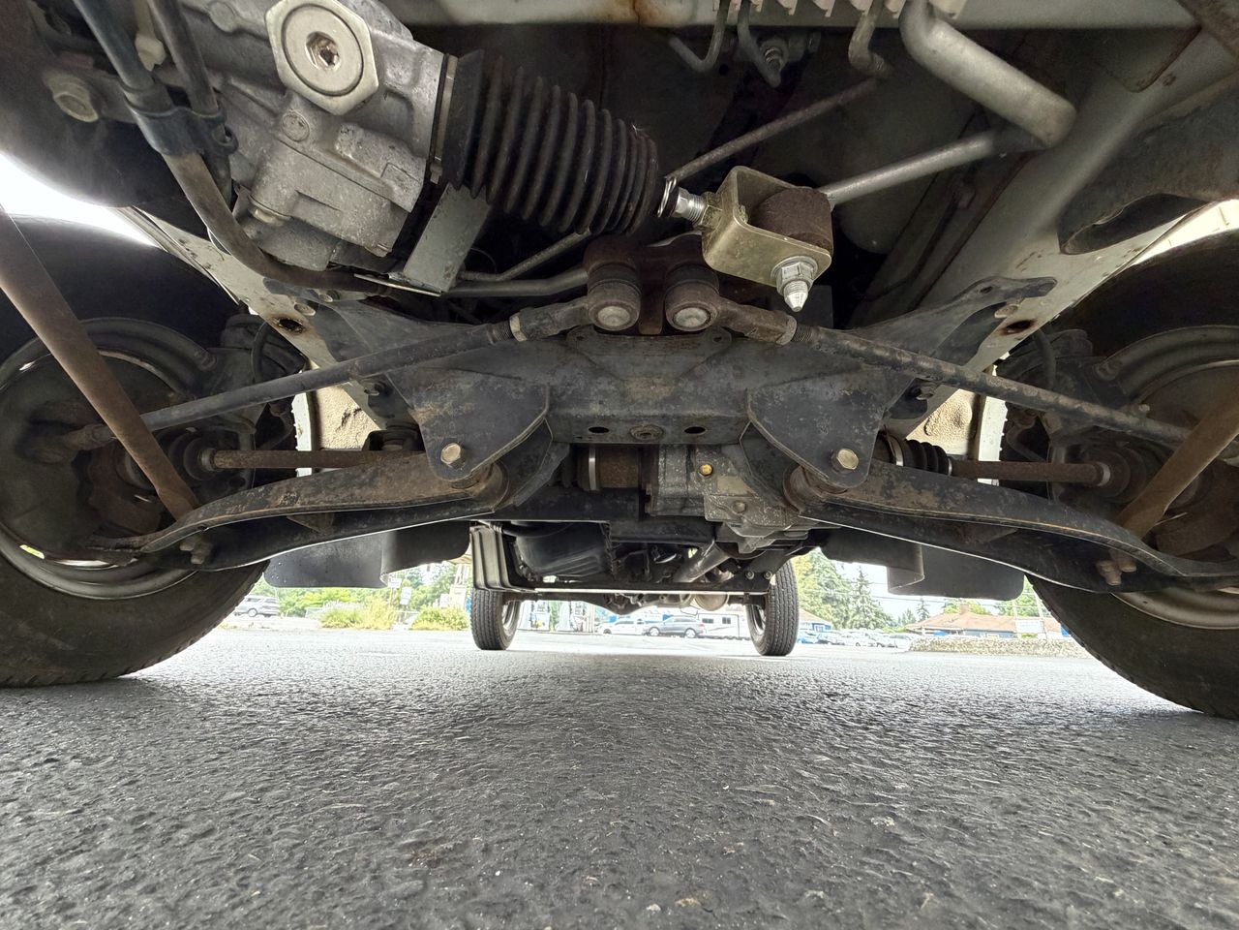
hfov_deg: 102.1
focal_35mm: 14
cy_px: 465
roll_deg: -2.6
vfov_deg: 85.7
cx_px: 620
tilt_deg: +17.6
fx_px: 501
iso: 500
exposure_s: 1/60
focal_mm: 2.22
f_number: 2.2
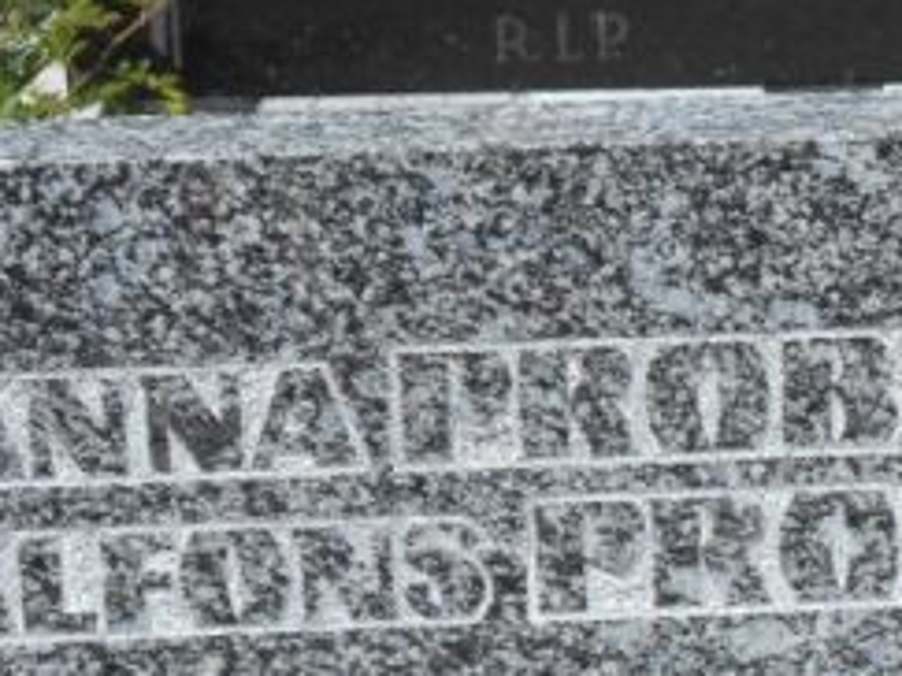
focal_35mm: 174
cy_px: 828
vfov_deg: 8.4
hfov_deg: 11.2
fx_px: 4532
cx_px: 1062
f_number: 5.3
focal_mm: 11.6
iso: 80
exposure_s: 1/500
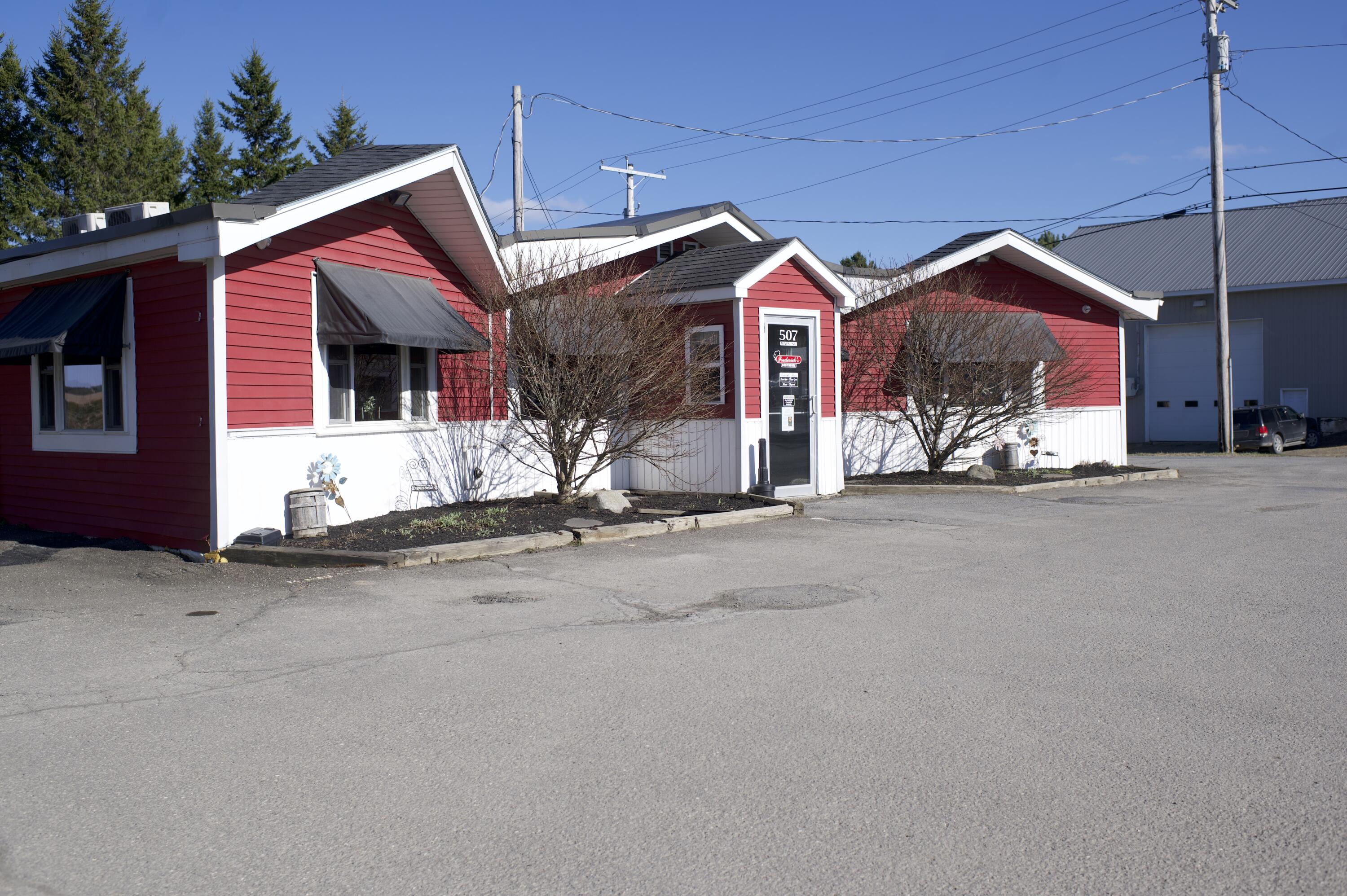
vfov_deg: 37.8
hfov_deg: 54.5
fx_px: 1309
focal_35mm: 35
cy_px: 448
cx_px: 674
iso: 125
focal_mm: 35
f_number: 5
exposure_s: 1/1600
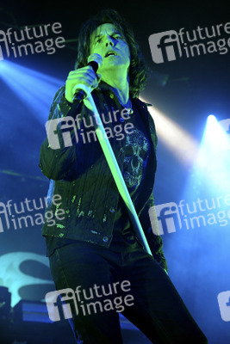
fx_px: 594
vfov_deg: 32.4
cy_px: 172
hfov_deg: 21.9
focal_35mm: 62
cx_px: 115
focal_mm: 62
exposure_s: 1/160
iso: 1600
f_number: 4.5
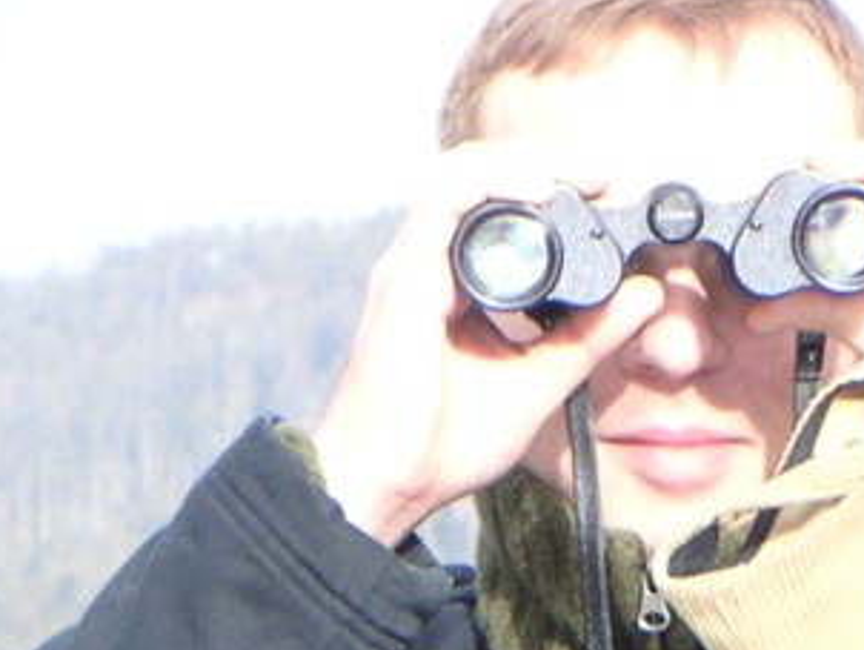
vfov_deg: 4.1
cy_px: 541
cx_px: 635
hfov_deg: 5.4
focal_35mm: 367
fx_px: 9167
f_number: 3.6
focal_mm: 17.1
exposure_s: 1/111
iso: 160
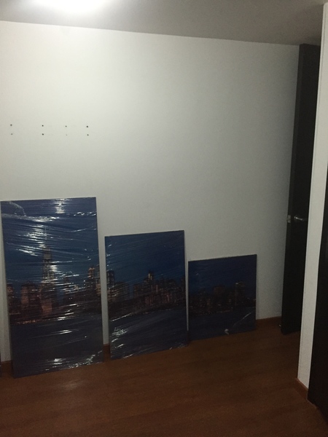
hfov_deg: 48.2
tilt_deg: -10.4
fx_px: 366
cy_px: 218
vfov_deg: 61.7
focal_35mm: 29
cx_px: 164
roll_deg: +1.4
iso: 200
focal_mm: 4.15
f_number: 2.2
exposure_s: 1/30
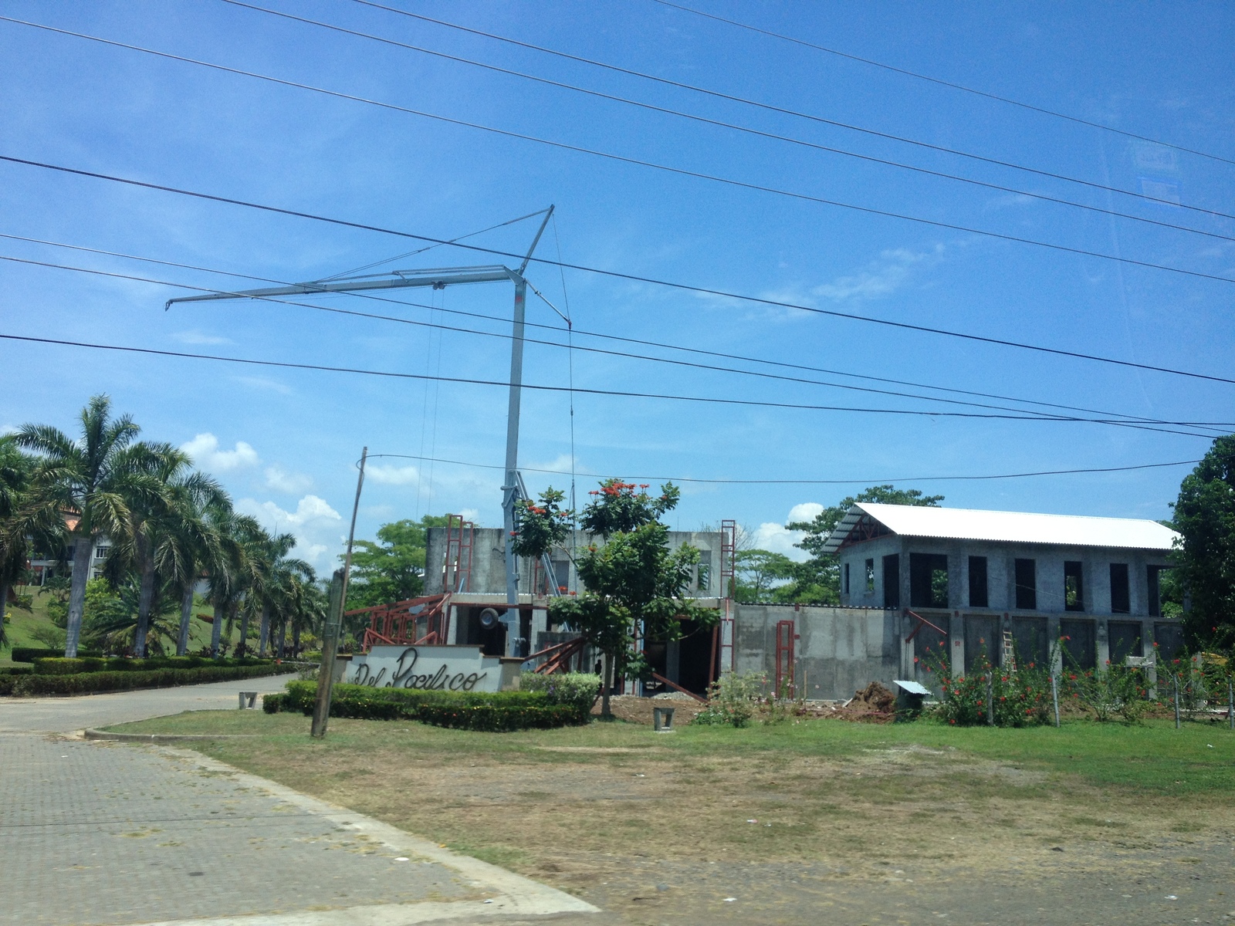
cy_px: 463
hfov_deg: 52.6
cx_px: 618
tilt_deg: +10.0
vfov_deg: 40.7
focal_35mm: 35
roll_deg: -1.1
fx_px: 1249
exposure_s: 1/497
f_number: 2.4
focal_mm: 4.28
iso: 50
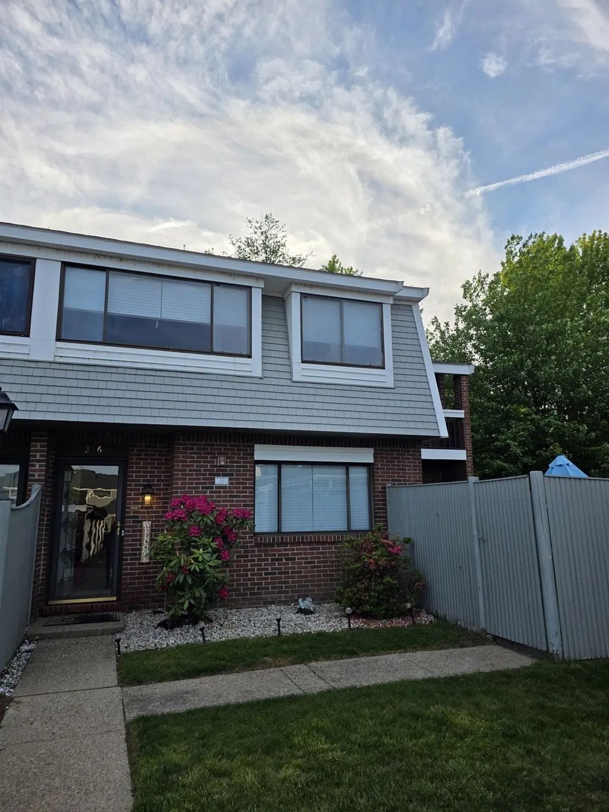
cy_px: 406
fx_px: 539
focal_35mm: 23
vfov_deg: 73.9
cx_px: 304
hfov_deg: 58.9
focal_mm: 6.3
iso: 80
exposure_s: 1/5608
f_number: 1.7
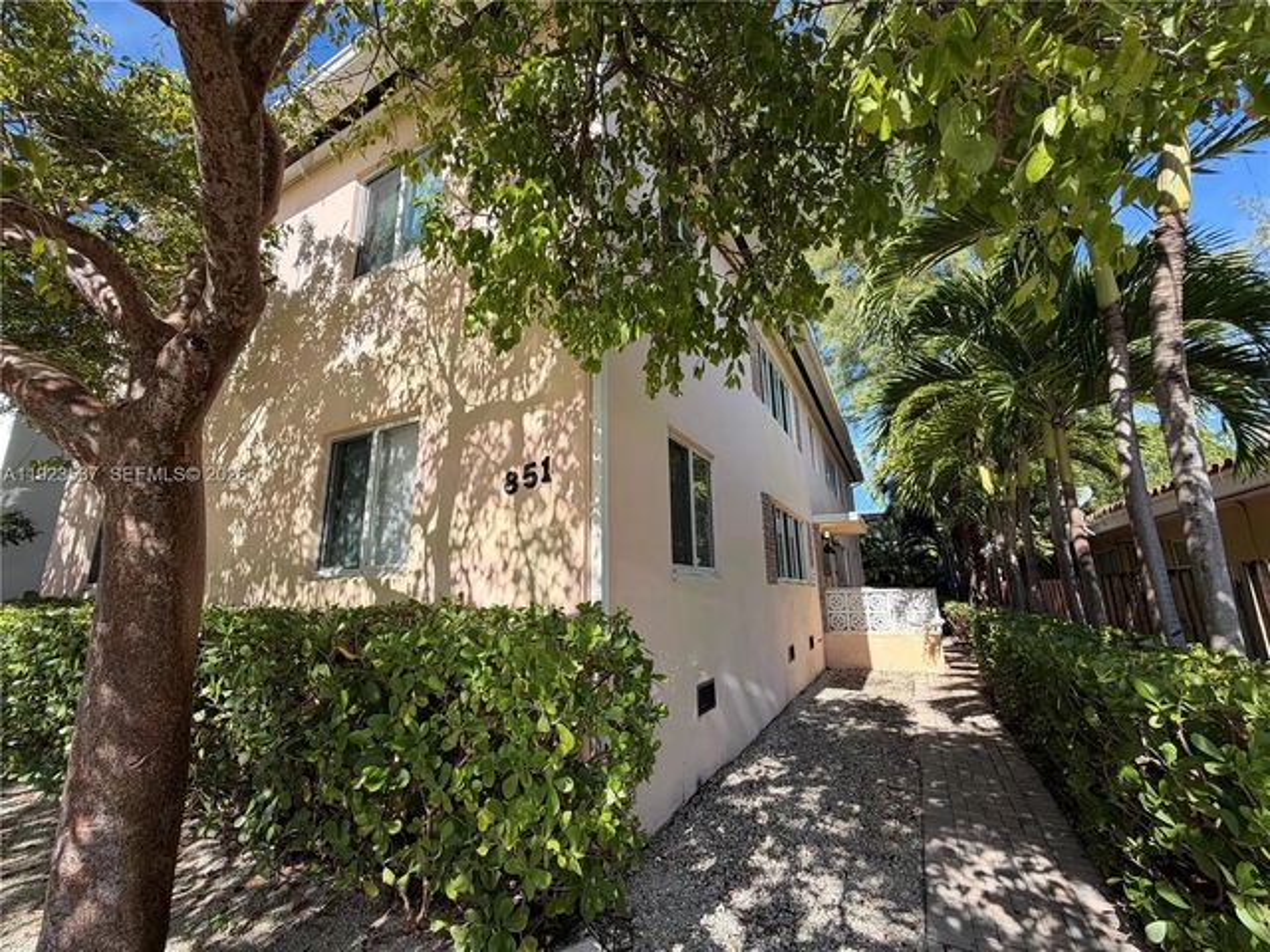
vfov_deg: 85.7
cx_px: 635
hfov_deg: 102.1
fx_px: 514
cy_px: 476
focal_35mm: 14
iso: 40
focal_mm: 2.22
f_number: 2.2
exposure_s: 1/522
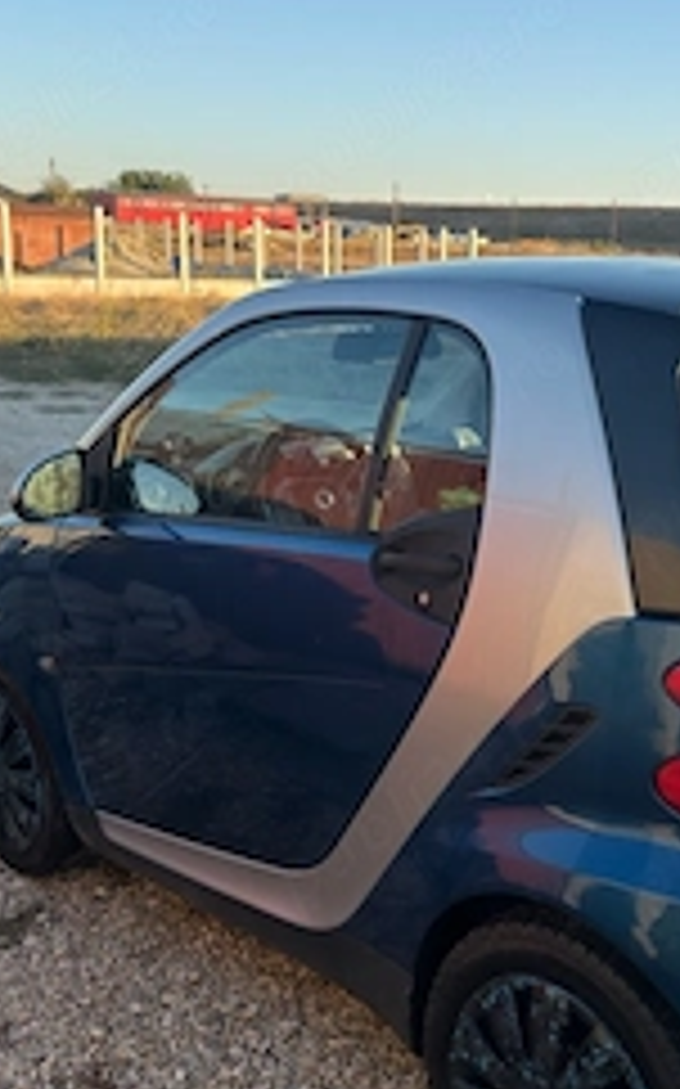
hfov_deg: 30.0
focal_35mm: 42
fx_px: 1247
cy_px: 500
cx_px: 513
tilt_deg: -10.6
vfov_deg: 47.2
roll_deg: -2.8
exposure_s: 1/1116
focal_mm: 6.76
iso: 64
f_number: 1.78
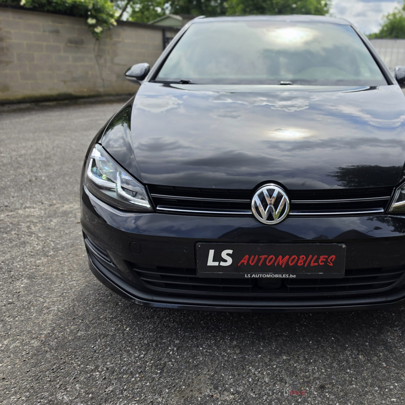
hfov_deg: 54.4
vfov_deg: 55.6
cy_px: 192
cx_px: 272
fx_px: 384
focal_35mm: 29
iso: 64
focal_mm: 6.5
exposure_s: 1/5955
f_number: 1.4
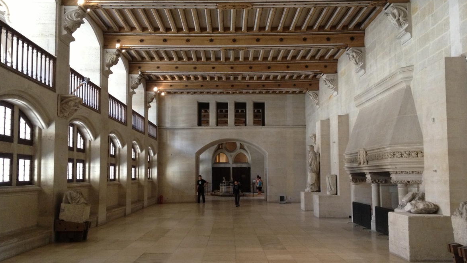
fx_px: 483
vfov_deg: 30.4
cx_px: 229
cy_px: 145
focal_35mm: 39
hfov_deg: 51.6
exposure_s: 1/20
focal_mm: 4.28
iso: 200
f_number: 2.4
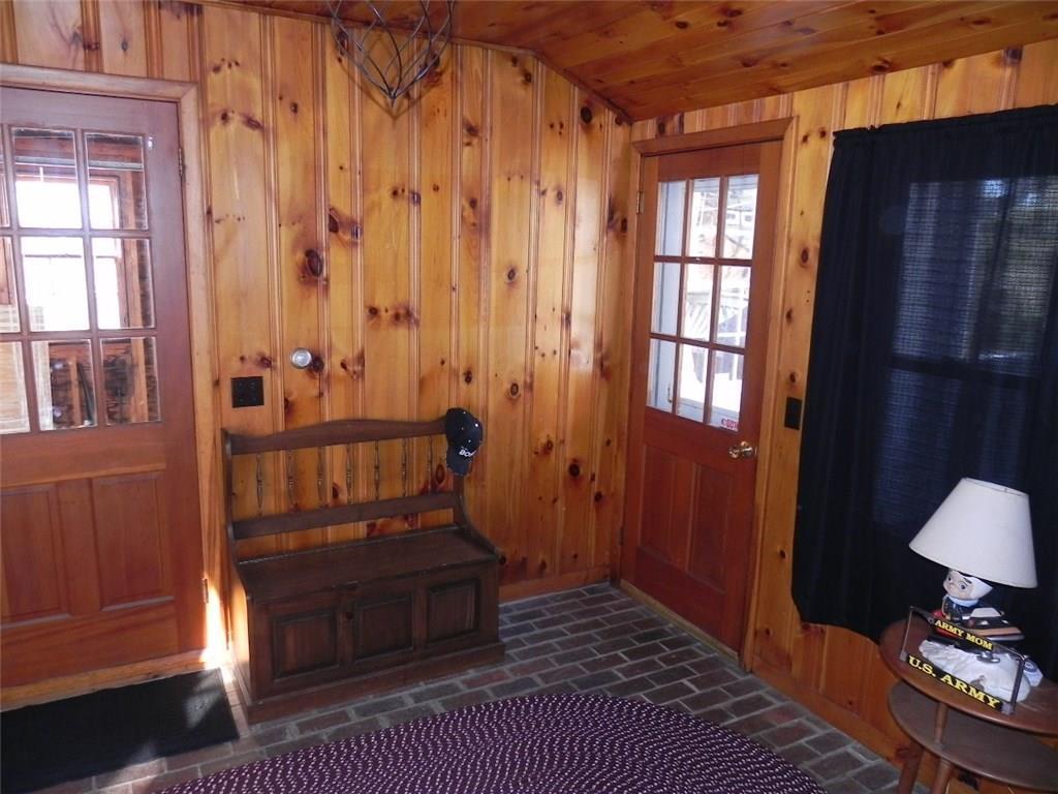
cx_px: 529
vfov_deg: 53.1
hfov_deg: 67.3
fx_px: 795
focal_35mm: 26
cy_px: 397
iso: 200
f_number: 2.8
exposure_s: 1/30
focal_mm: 4.6
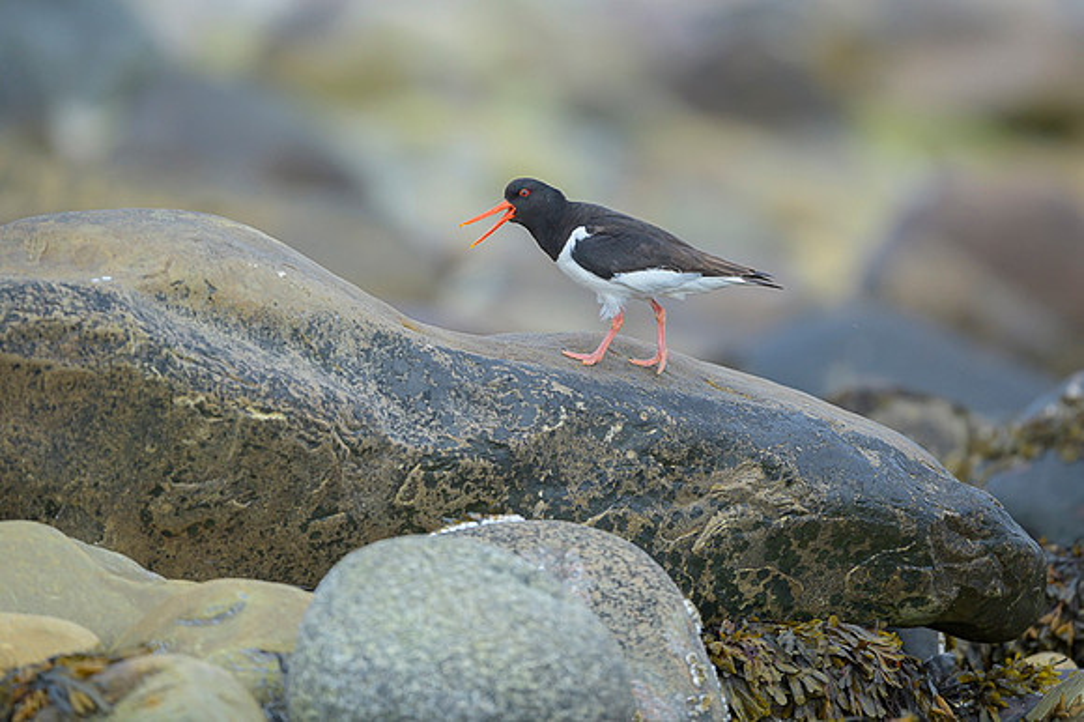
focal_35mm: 609
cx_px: 656
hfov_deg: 3.4
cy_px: 282
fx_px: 18324
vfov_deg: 2.3
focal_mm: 500
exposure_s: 1/1250
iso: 800
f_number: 4
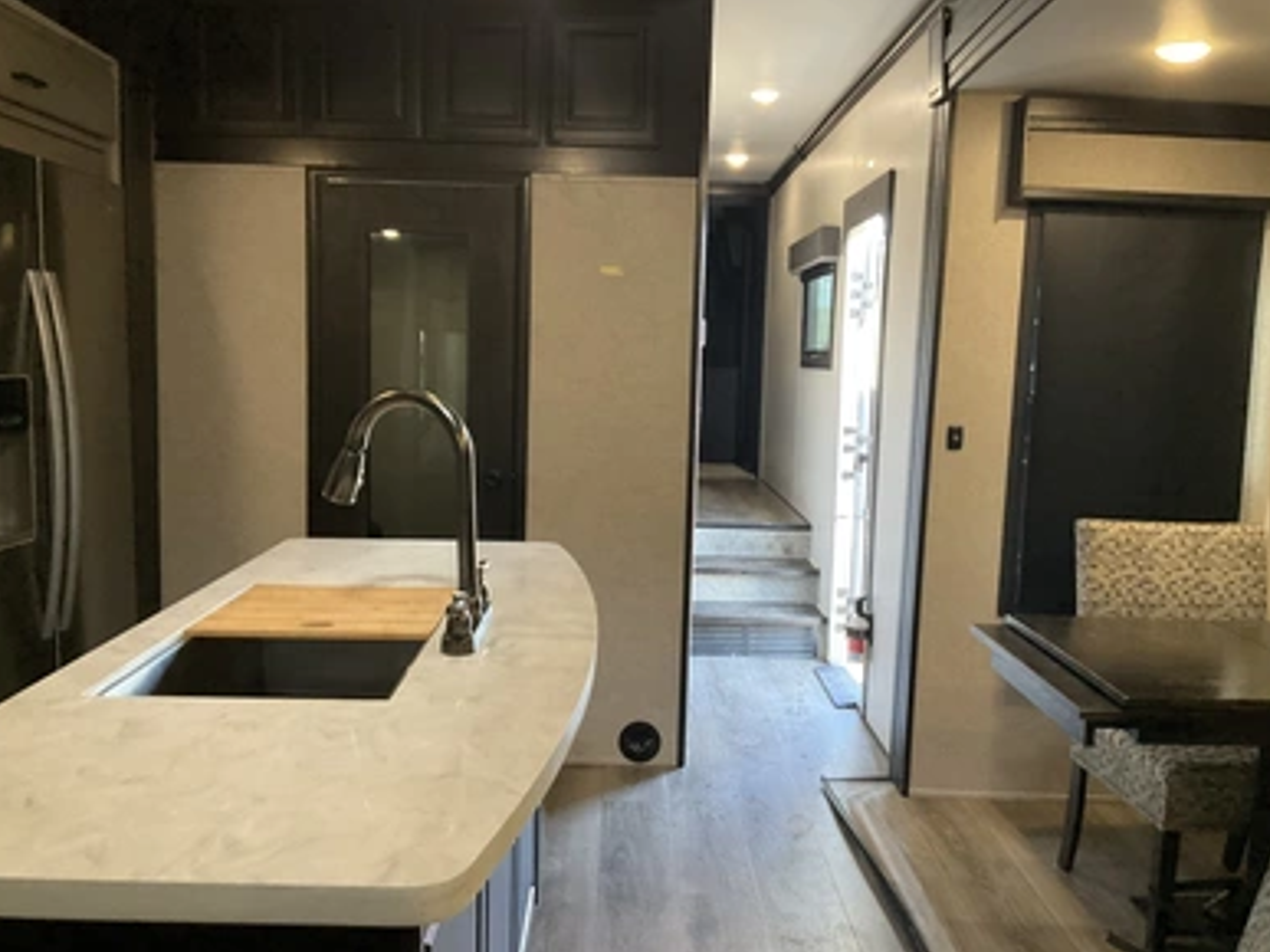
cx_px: 637
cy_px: 463
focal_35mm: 30
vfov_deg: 46.8
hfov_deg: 60.0
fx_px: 1100
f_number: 1.8
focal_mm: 3
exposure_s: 1/55
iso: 200
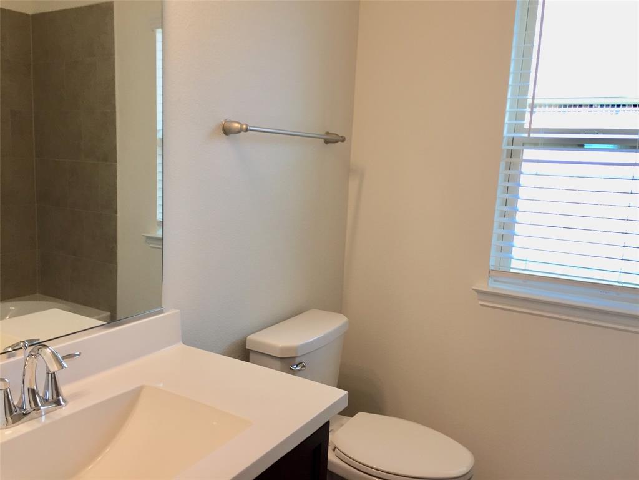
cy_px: 240
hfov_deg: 61.7
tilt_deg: -9.4
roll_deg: -4.8
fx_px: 535
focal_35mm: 29
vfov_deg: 48.2
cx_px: 320
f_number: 2.2
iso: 32
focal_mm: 4.15
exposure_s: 1/60
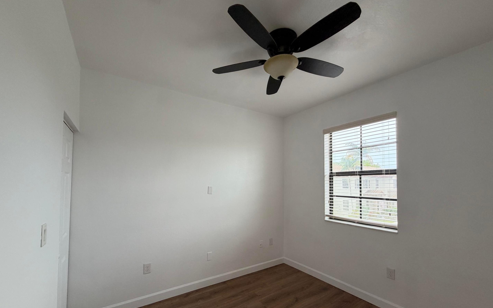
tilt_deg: +1.7
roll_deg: -0.5
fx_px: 202
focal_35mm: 15
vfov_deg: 74.3
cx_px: 249
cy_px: 177
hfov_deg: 101.5
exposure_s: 1/120
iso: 200
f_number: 2.2
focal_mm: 2.22
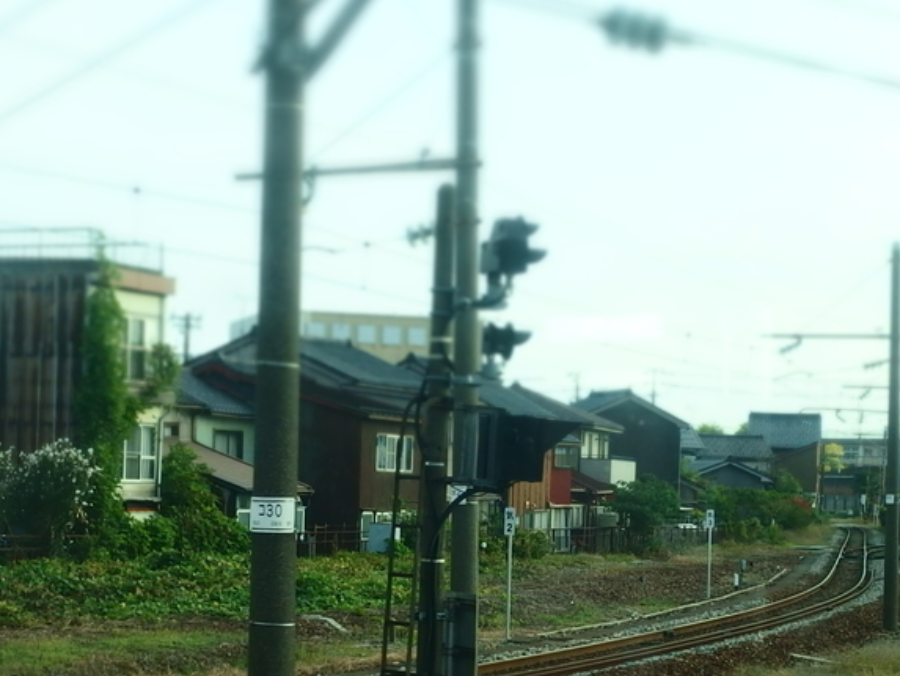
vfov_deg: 16.6
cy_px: 572
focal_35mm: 88
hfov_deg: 22.2
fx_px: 2288
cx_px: 526
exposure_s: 1/400
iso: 100
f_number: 3.5
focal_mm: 7.5
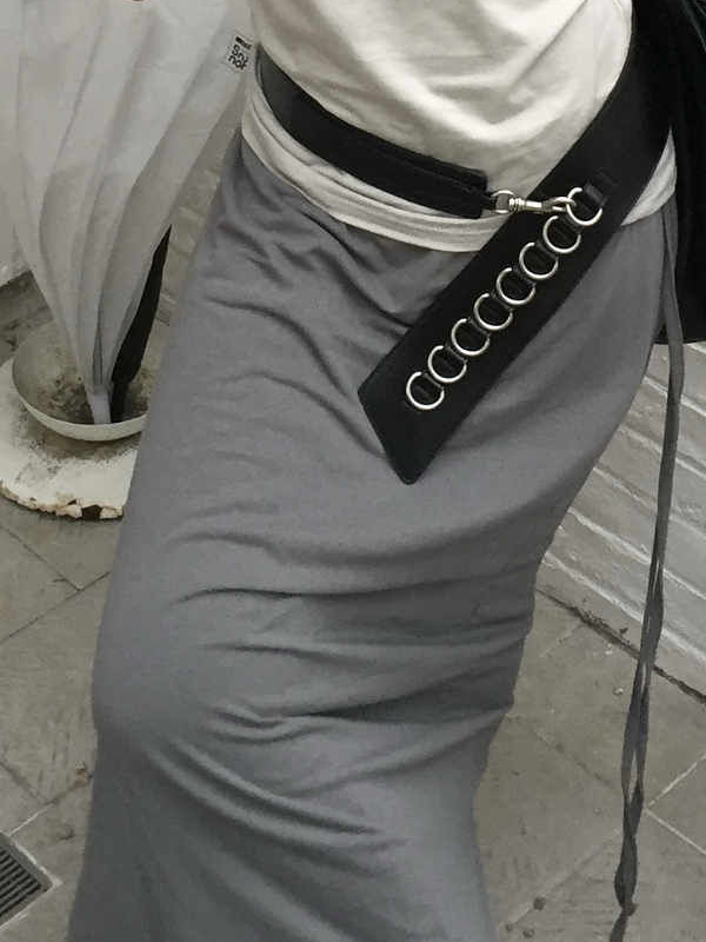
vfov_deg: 21.4
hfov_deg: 17.0
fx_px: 2366
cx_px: 409
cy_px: -87
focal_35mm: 87
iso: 80
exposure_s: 1/30
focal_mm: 4.15
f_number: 2.2
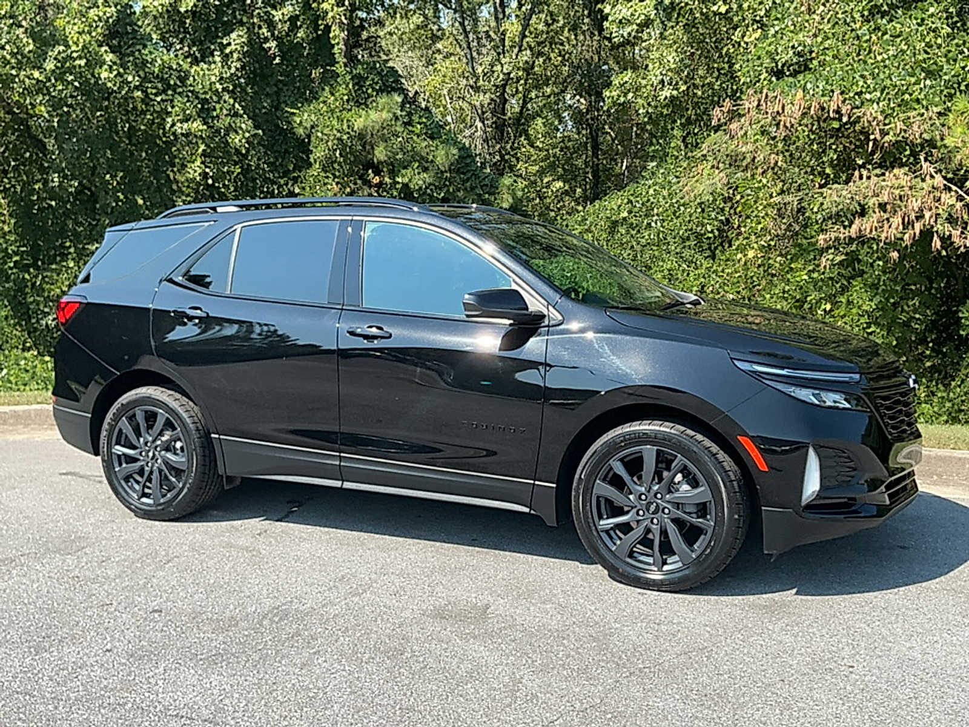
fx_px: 812
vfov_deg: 48.2
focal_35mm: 29
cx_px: 484
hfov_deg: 61.7
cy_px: 364
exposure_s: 1/804
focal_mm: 3
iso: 25
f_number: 1.8
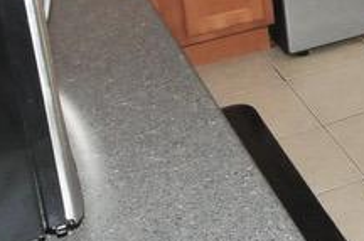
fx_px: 898
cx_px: 522
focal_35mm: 89
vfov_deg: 14.4
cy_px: -110
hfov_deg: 20.2
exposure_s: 1/60
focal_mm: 10
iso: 1000
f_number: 7.1
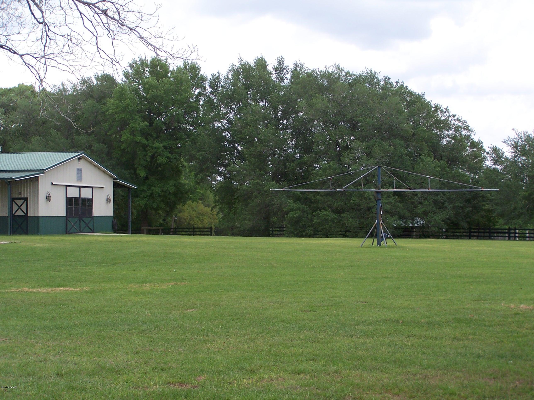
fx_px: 1034
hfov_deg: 29.0
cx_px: 267
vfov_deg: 21.9
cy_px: 200
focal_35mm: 67
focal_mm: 11.1
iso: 80
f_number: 3.2
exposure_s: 1/500
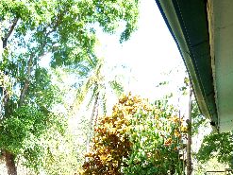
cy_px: 122
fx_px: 296
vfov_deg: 32.5
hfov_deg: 42.4
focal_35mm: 44
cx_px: 76
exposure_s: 1/125
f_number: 2.8
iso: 80
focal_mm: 5.5
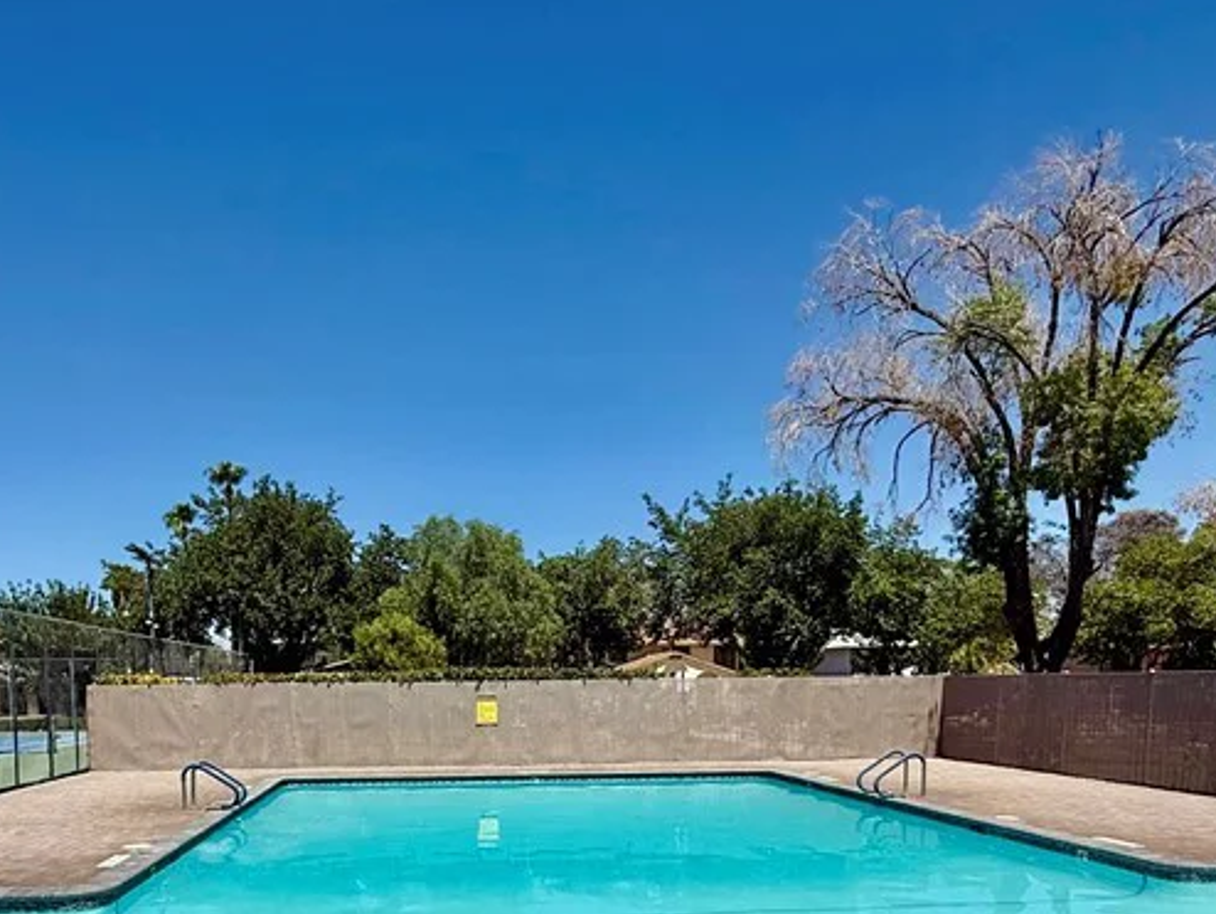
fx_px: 1019
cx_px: 505
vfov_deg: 45.0
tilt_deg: -3.8
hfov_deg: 61.3
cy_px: 776
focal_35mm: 29
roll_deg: +1.2
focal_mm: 2.22
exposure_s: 1/5155
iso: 50
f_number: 2.2
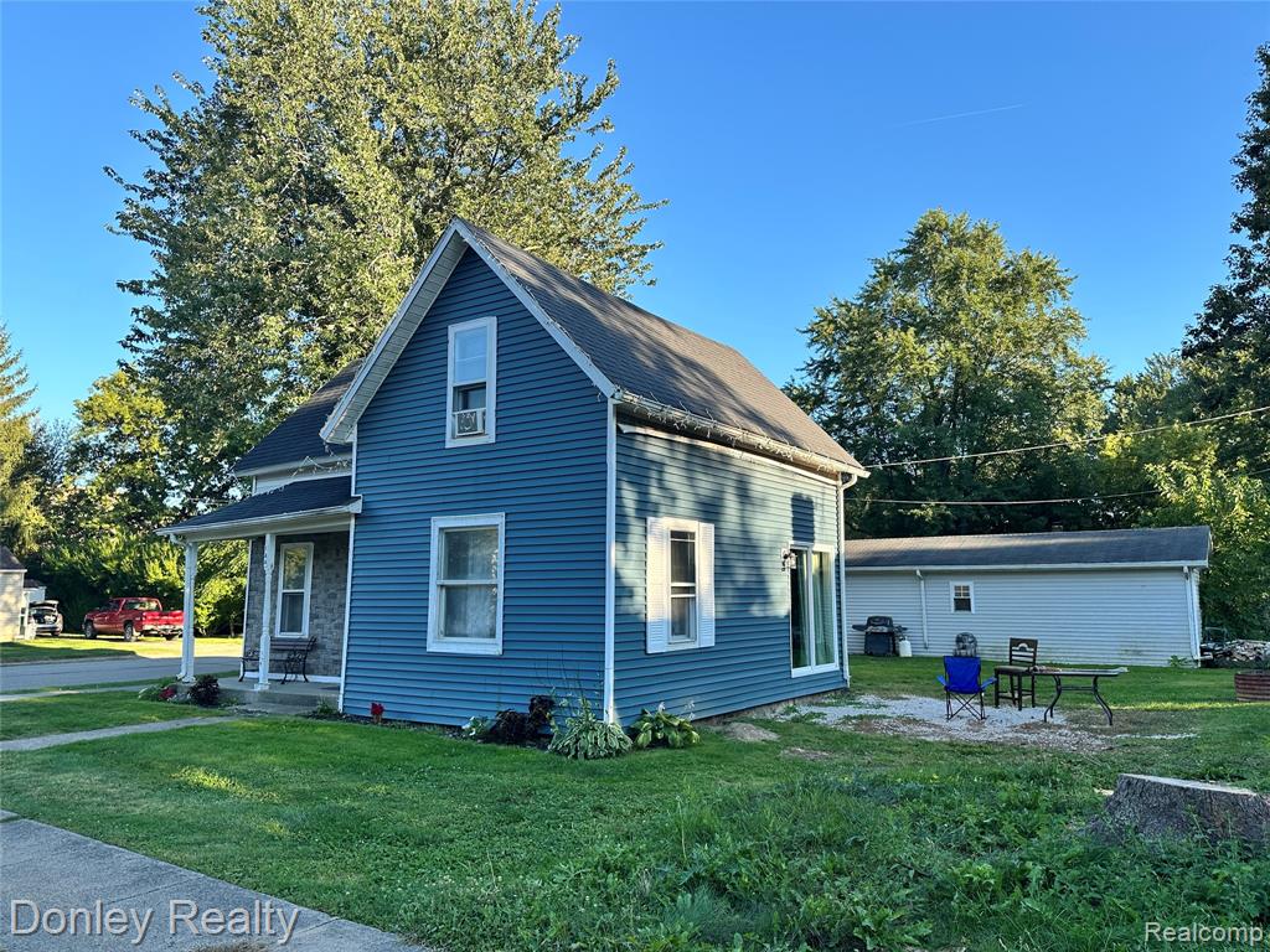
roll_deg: -0.3
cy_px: 476
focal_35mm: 24
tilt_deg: +7.5
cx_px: 635
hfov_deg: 71.6
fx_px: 881
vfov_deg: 56.8
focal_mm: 6.86
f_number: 1.78
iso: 80
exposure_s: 1/971
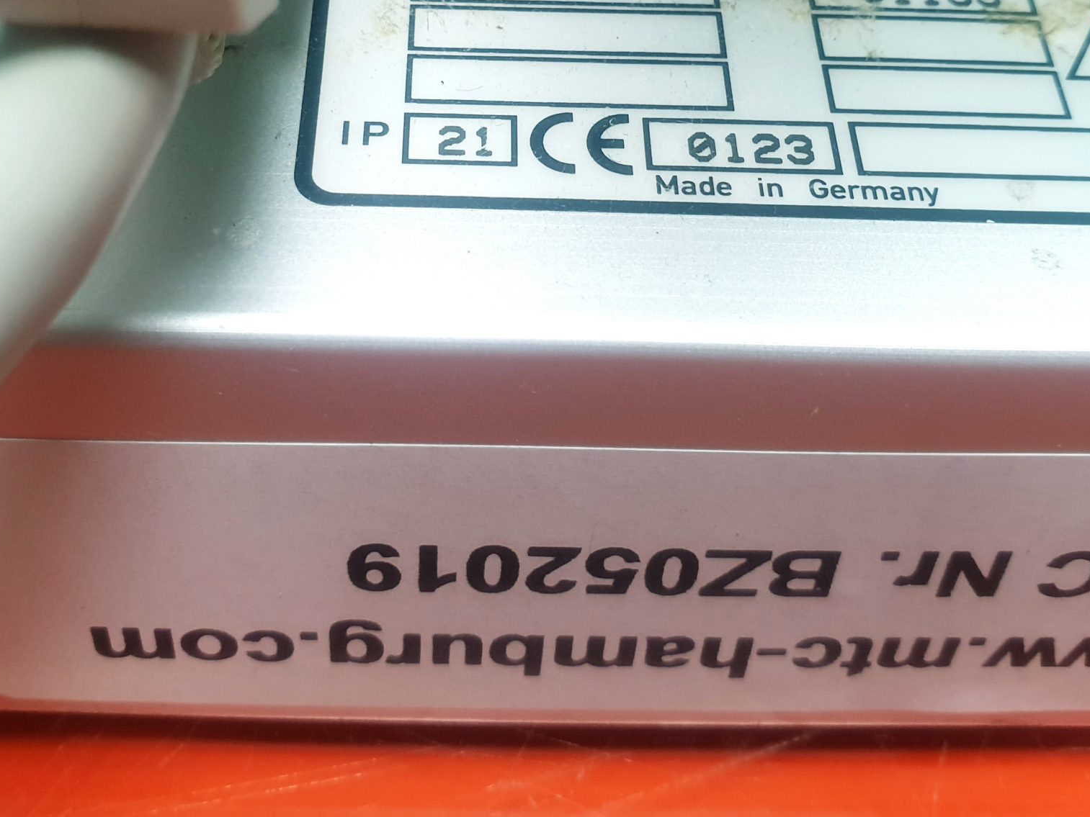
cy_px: 184
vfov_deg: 32.1
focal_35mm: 44
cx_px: 473
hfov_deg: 42.9
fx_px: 1386
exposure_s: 1/50
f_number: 2.4
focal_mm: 4.3
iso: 200
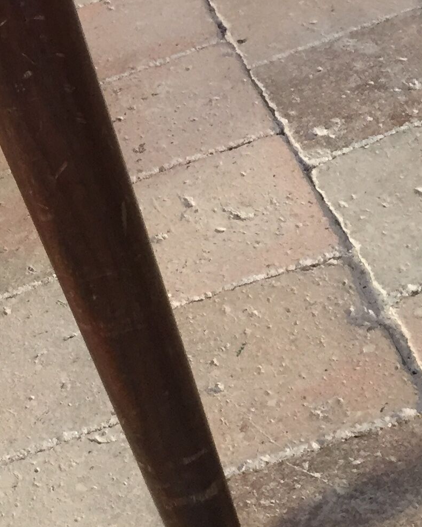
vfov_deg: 18.9
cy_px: -163
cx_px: -100
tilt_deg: -16.9
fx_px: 1468
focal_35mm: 94
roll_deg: +21.9
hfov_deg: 15.7
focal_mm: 4.15
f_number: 2.2
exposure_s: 1/33
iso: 160
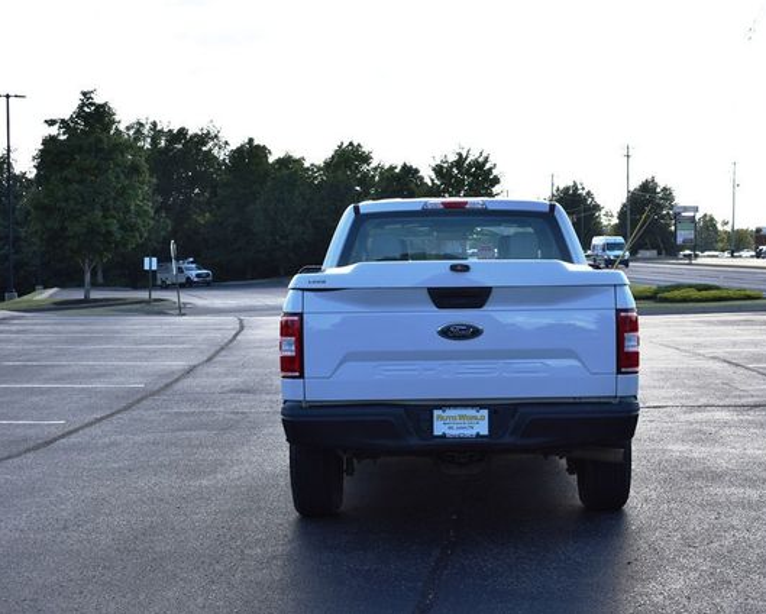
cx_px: 462
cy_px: 306
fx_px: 1351
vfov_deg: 25.6
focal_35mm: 60
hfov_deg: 31.6
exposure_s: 1/250
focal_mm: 35
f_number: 8
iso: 140
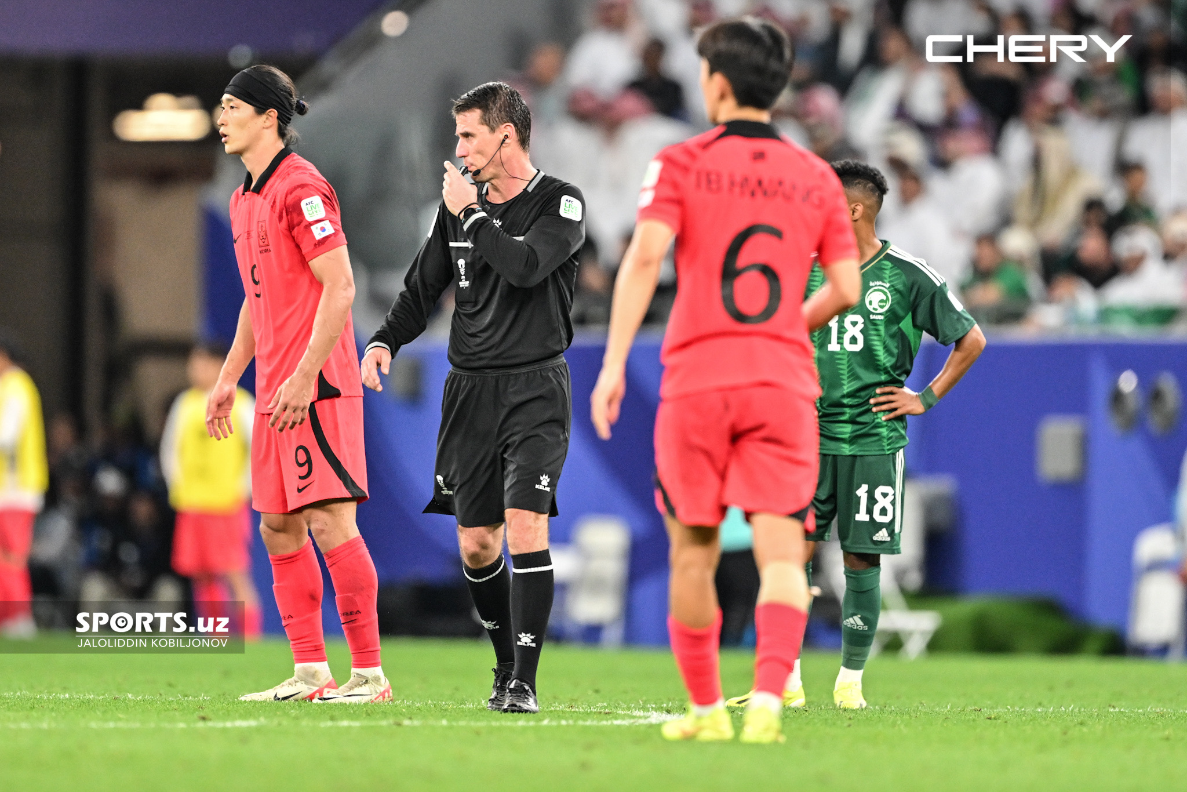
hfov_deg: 5.2
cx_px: 594
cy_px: 396
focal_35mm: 400
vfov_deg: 3.4
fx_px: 13190
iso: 1600
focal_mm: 400
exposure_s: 1/1000
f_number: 2.8
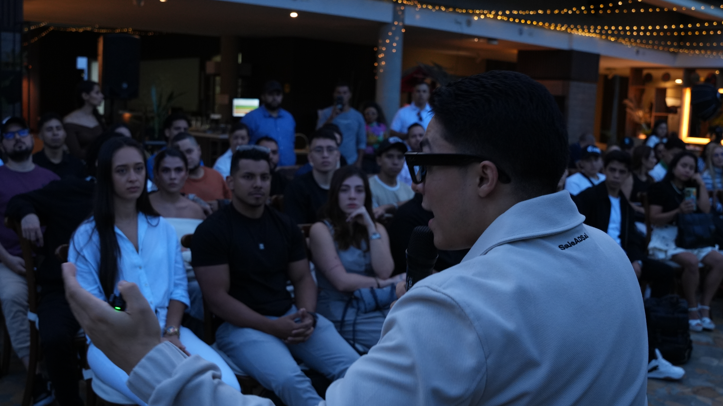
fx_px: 728
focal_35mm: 38
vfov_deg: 31.2
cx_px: 362
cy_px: 213
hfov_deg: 52.8
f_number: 4
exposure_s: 1/100
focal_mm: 24
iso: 1000
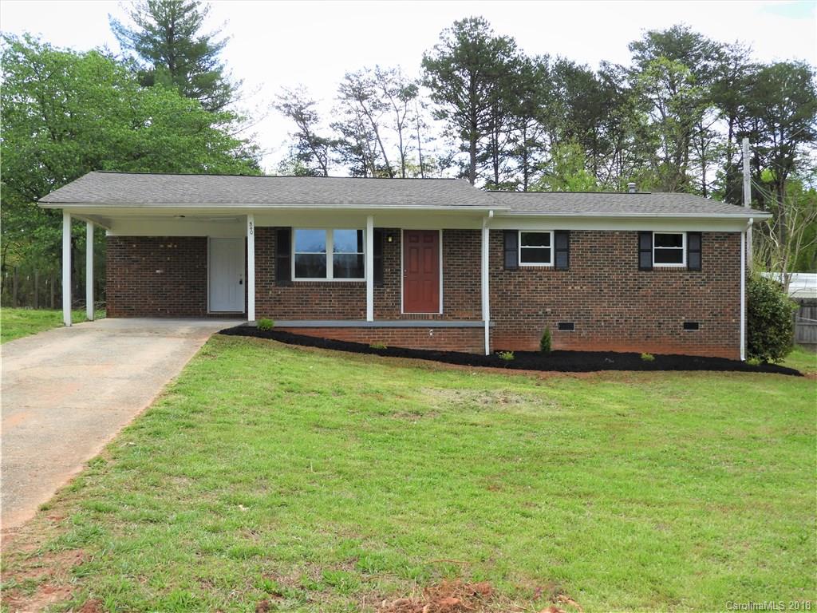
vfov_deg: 36.0
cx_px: 408
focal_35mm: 40
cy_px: 306
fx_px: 944
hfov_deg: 46.8
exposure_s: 1/500
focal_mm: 7.2
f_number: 3.8
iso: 100
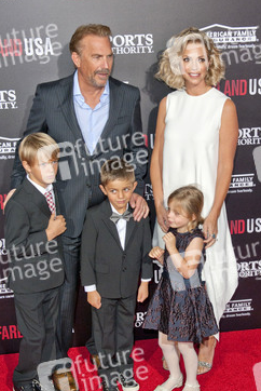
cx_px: 125
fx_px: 456
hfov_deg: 31.9
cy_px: 212
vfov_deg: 46.3
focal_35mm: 42
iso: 400
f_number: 4.5
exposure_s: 1/400
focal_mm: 38
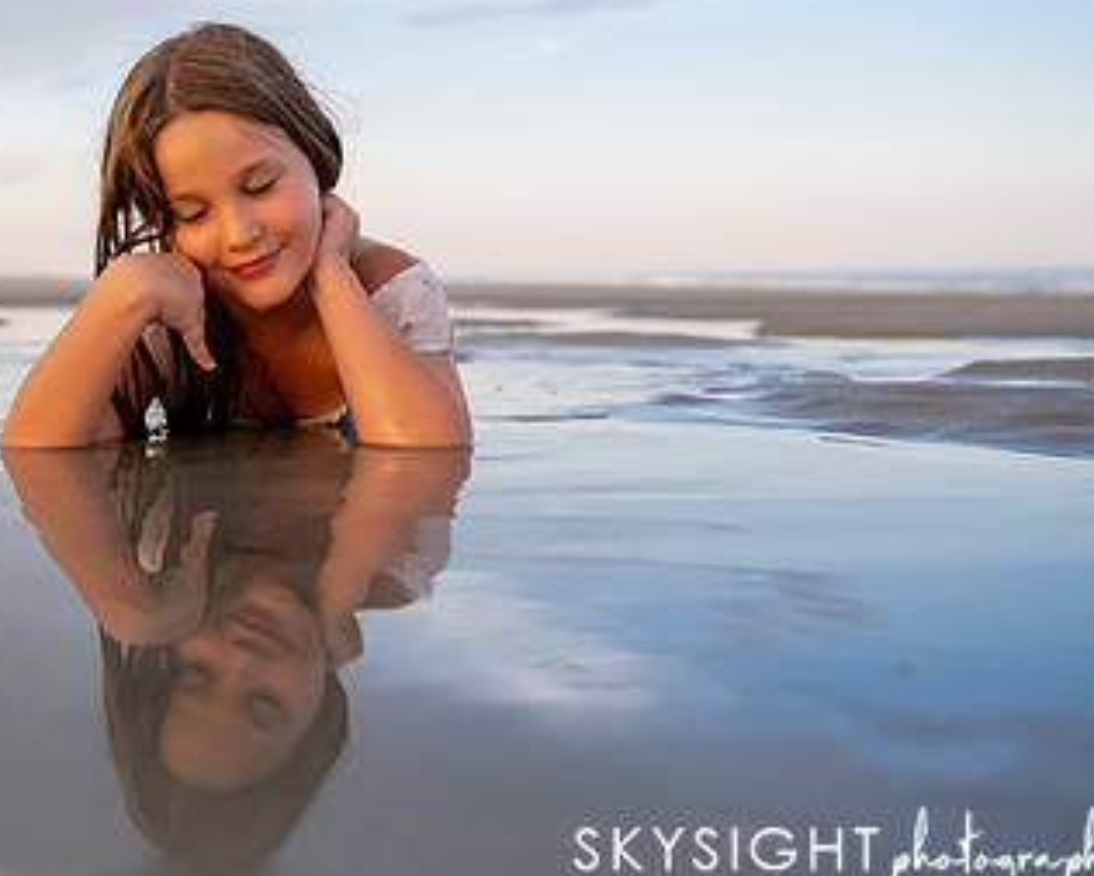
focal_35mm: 51
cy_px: 248
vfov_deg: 29.4
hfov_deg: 34.8
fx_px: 1652
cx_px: 133
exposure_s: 1/320
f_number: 2.8
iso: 640
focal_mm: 28
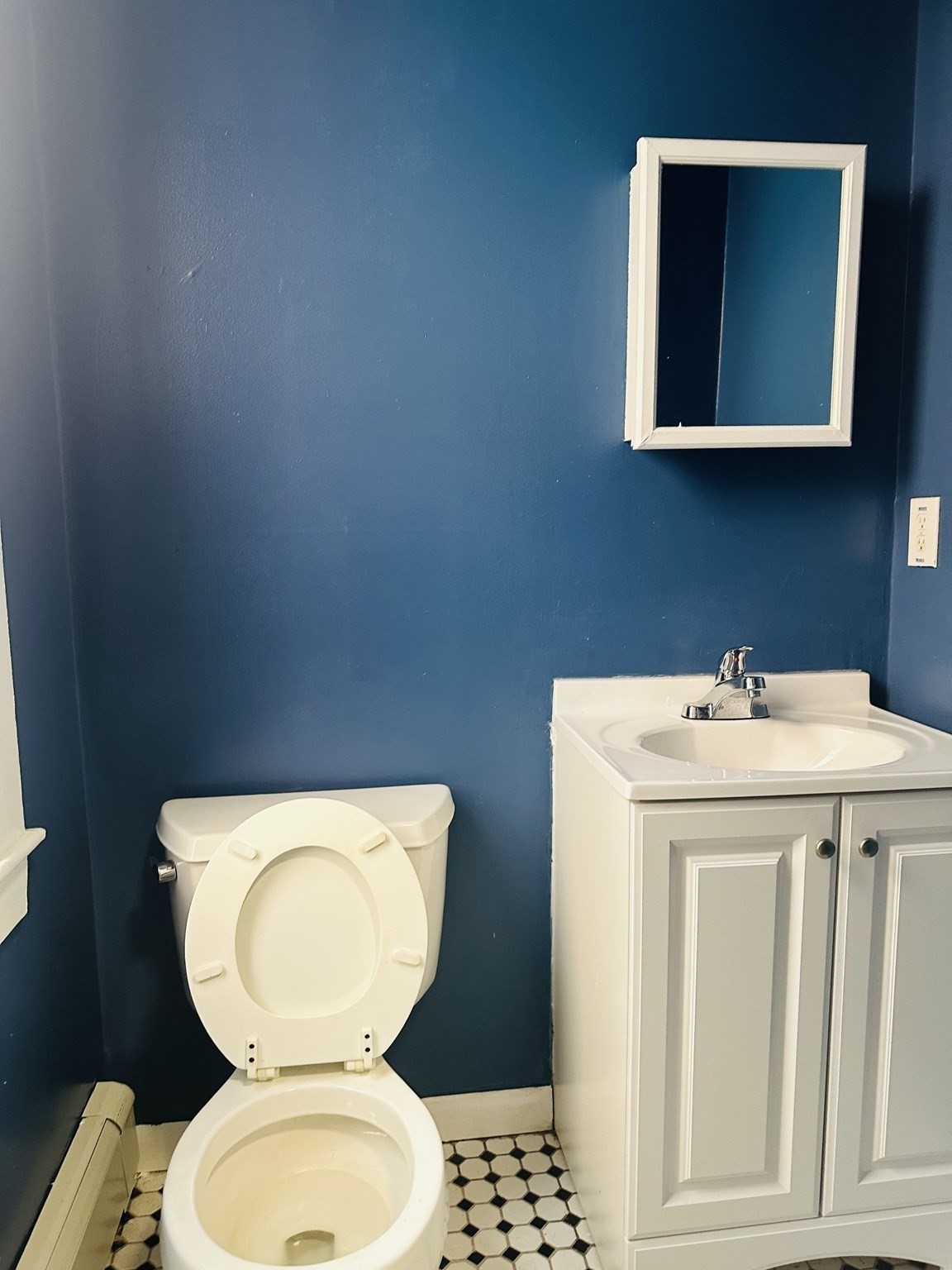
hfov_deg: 56.8
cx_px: 476
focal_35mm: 24
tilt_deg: -8.2
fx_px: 880
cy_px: 635
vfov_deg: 71.6
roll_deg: -0.6
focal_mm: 6.86
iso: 250
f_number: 1.78
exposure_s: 1/60
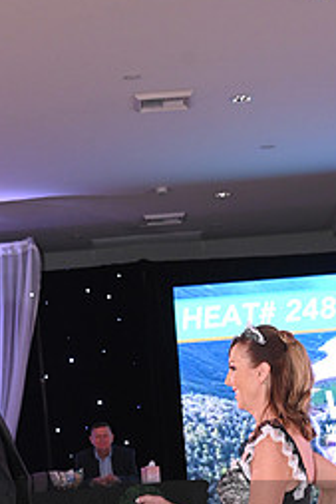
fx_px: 1538
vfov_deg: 17.9
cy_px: 548
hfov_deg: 12.5
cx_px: 146
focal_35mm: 110
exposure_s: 1/200
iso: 2000
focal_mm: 48
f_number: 5
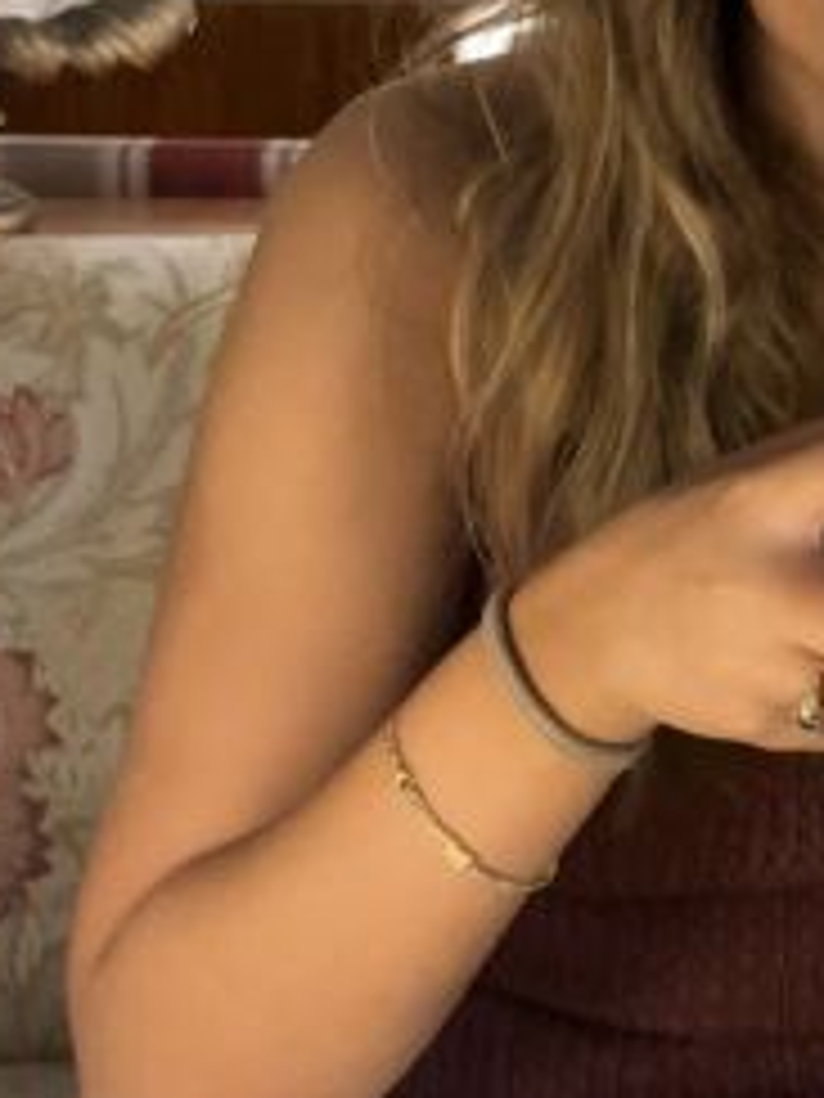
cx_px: 806
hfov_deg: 22.2
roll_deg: +0.3
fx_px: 2031
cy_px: 216
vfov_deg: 29.6
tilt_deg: -9.4
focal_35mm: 64
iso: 1000
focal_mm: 5.1
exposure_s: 1/30
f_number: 1.6
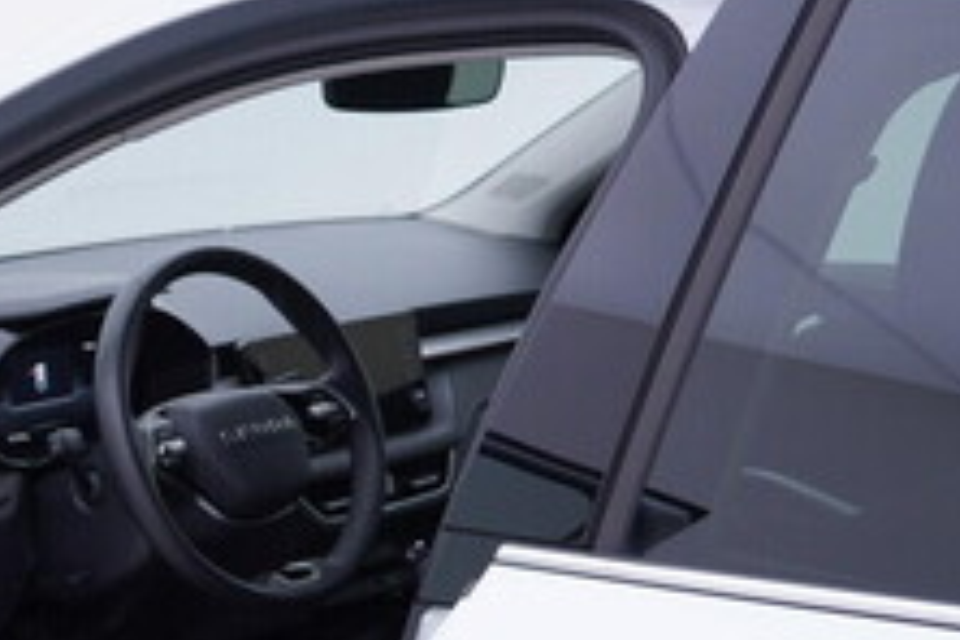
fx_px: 2373
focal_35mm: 89
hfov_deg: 21.9
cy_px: 742
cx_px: -35
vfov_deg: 14.9
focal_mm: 24
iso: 125
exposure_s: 1/60
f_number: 3.5
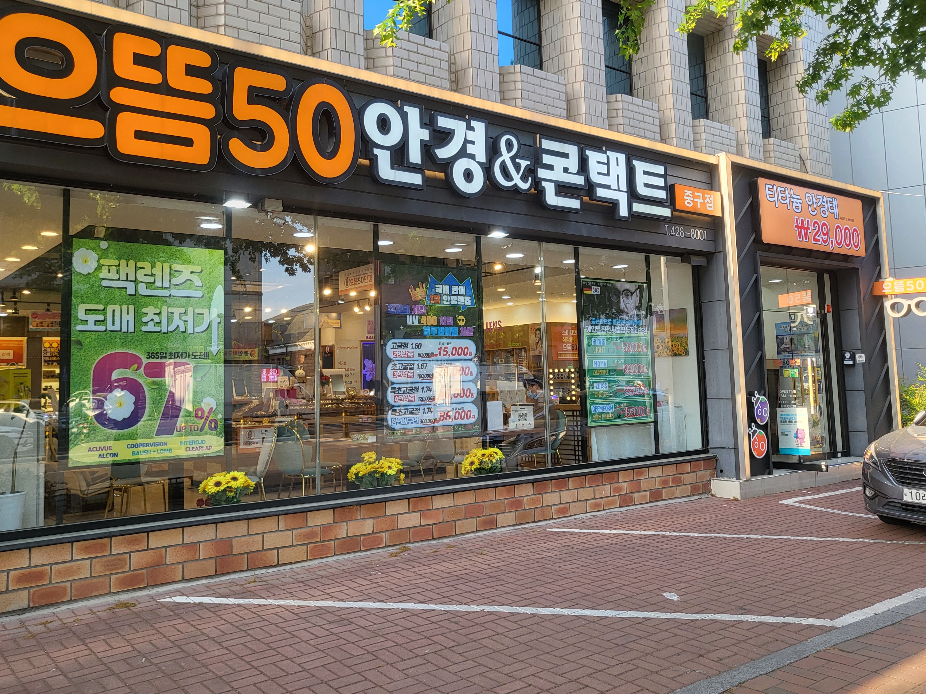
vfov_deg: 46.7
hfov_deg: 60.0
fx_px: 802
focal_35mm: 30
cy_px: 310
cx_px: 453
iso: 50
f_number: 1.8
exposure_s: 1/189
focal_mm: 4.25
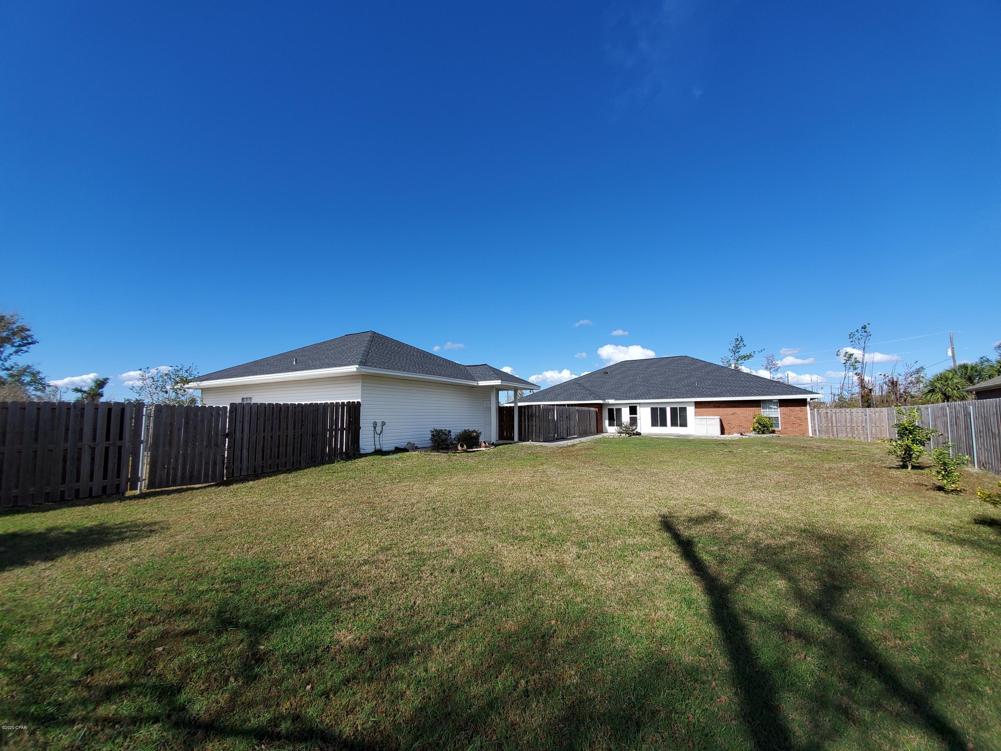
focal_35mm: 13
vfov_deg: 89.9
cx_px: 500
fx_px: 376
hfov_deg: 106.2
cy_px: 376
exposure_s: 1/1238
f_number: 2.2
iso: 50
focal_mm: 1.8
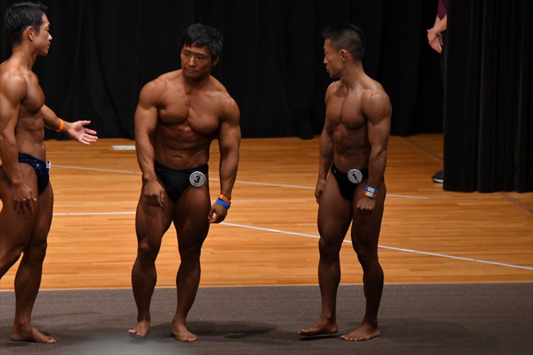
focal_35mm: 270
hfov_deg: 7.6
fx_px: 3996
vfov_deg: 5.1
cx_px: 266
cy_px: 178
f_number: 5.6
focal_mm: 180
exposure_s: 1/400
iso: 4000
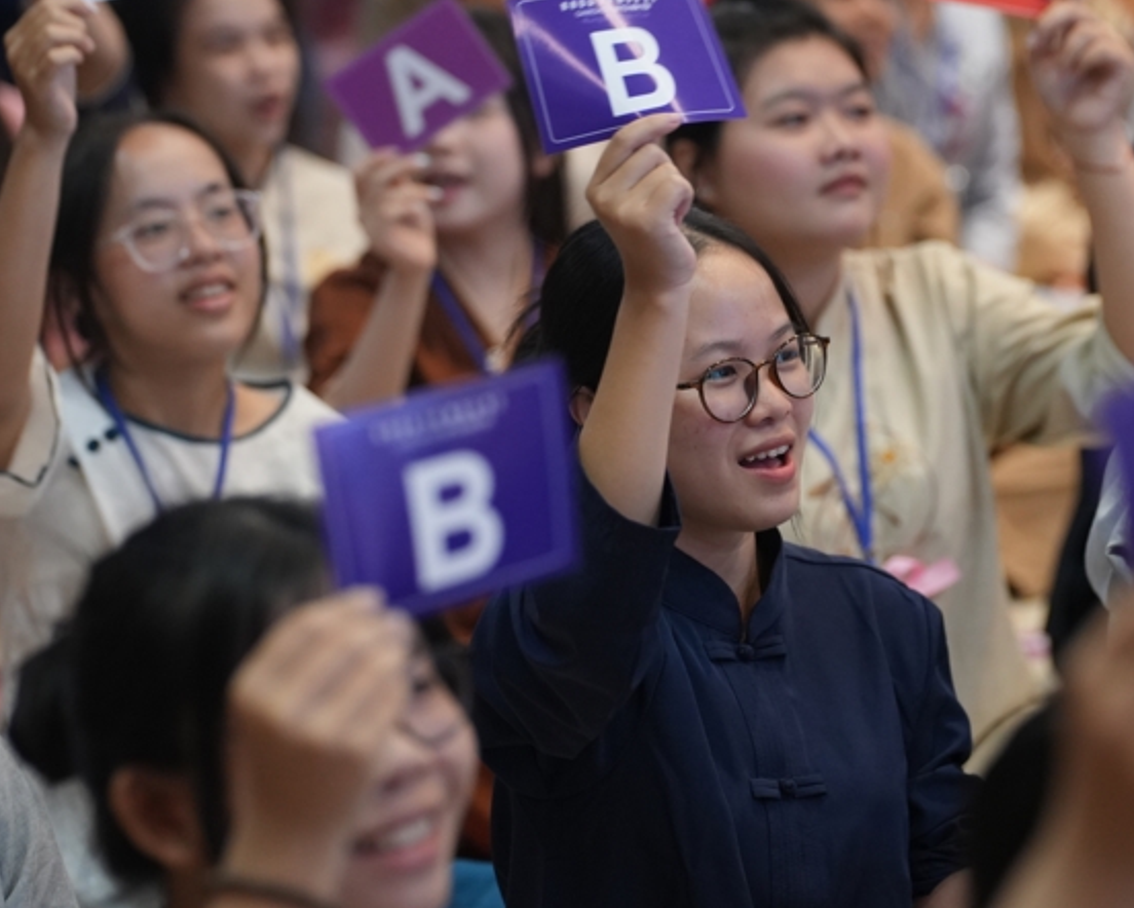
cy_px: 374
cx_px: 595
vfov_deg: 9.1
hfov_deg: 11.4
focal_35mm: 169
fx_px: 5674
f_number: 2.8
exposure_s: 1/200
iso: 2500
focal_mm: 102
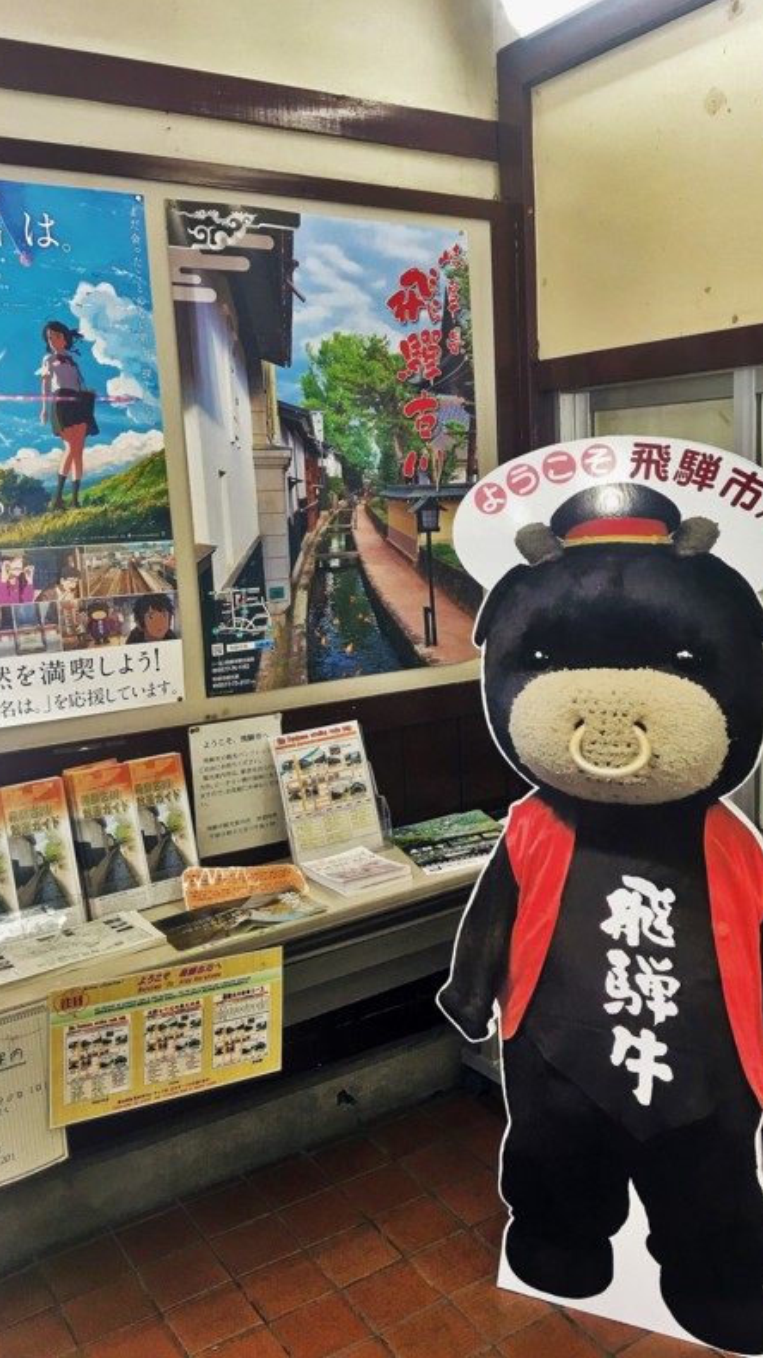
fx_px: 1152
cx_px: 507
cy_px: 672
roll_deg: +2.7
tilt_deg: -8.0
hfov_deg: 36.3
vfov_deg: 61.0
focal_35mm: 32
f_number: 2.2
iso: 25
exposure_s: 1/30
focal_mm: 4.15
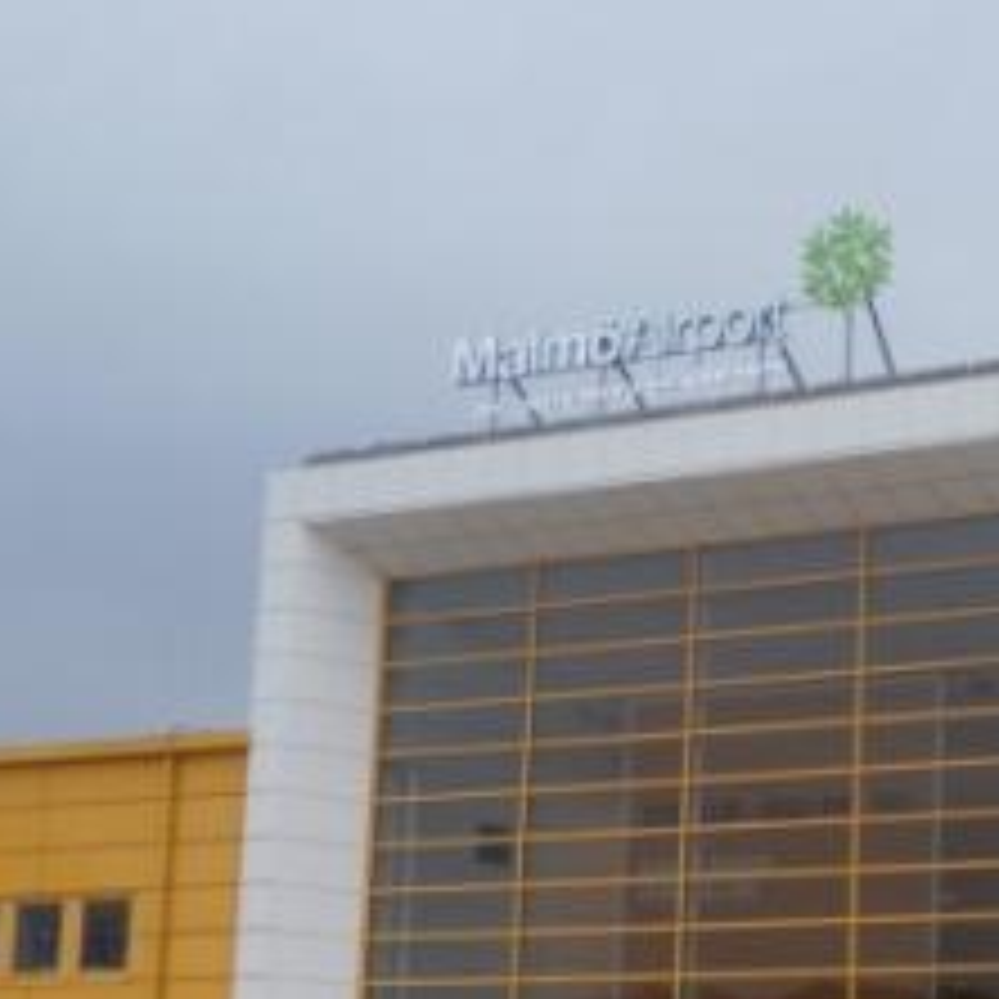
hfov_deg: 20.1
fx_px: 2743
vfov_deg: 20.5
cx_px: 968
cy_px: 734
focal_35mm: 84
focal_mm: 8.29
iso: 100
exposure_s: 1/40
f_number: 4.2
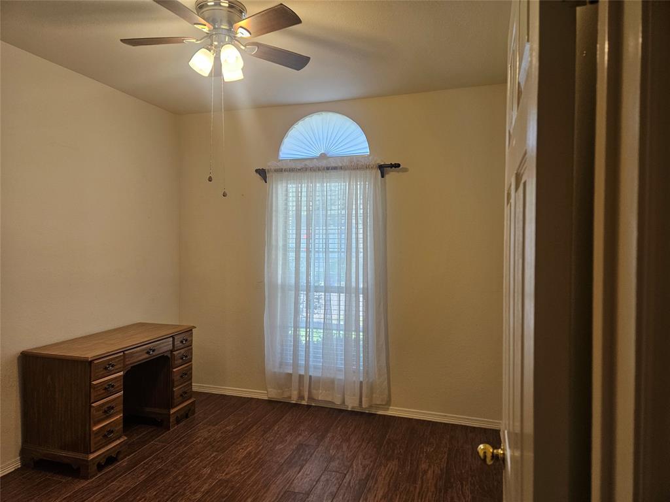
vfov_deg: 58.9
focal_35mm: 23
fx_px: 445
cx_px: 335
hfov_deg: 73.9
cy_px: 251
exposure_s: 1/120
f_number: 1.8
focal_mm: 5.4
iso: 160
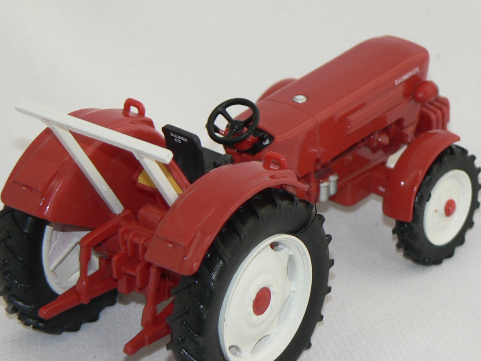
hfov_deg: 7.3
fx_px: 3751
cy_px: 184
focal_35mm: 270
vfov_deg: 5.5
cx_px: 243
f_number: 3.2
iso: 80
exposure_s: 1/60
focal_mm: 24.6
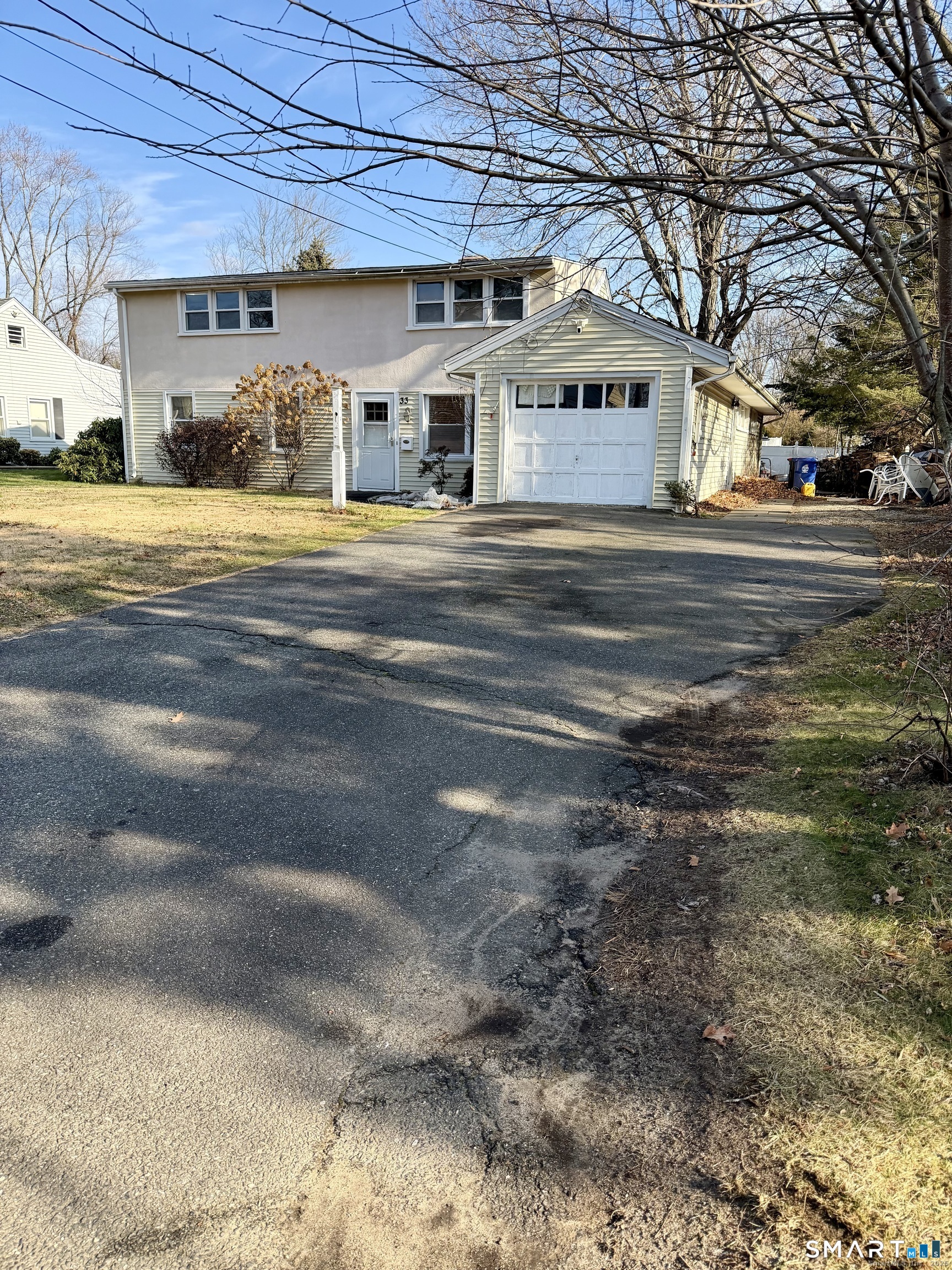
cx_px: 476
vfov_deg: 71.6
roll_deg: -0.9
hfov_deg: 56.8
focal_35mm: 24
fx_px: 880
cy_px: 635
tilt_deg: -11.9
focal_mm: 6.76
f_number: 1.78
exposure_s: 1/2525
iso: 100
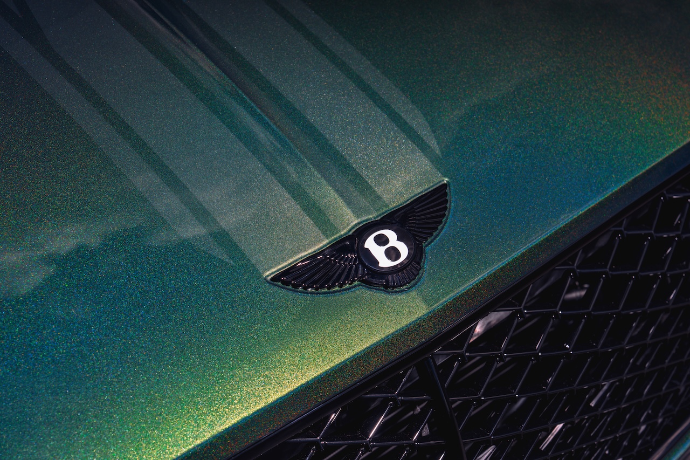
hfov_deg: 28.8
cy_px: 230
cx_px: 345
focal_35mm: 70
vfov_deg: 19.5
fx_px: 1341
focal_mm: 70
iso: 200
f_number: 9
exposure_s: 1/250
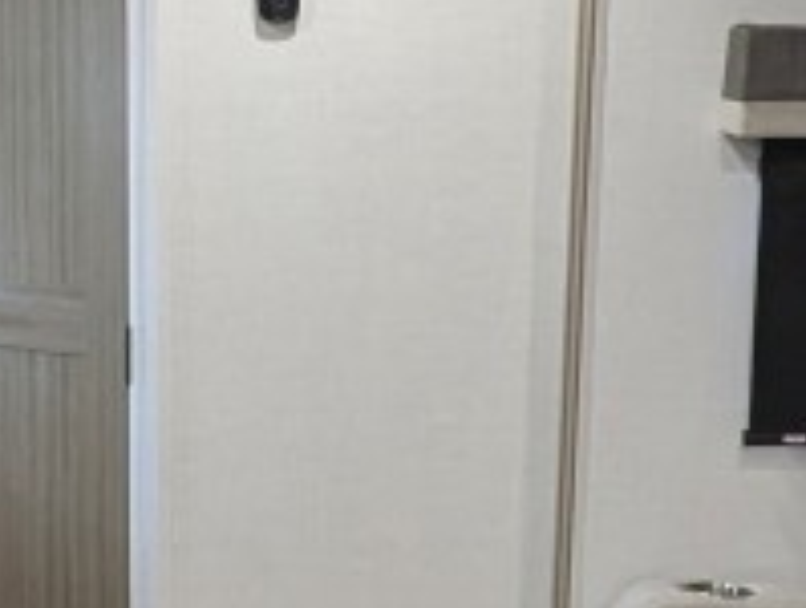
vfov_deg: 13.0
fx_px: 2613
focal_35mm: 112
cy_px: 693
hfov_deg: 17.3
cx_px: 75
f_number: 2.2
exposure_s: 1/84.2
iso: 245
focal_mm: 2.35
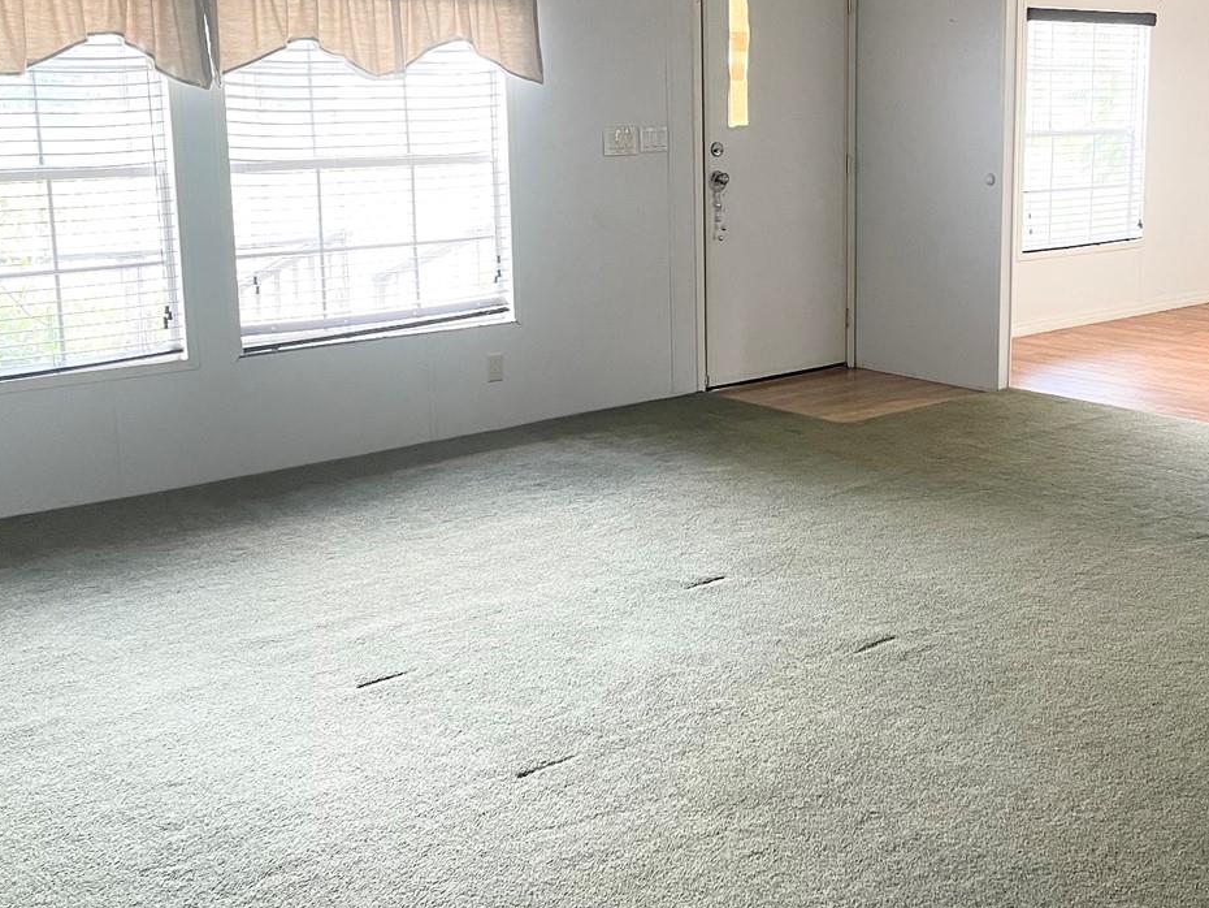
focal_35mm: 43
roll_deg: +0.2
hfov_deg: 43.1
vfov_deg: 33.5
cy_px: 360
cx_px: 823
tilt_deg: -10.2
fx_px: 1502
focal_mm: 5.1
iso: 160
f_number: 1.6
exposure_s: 1/60
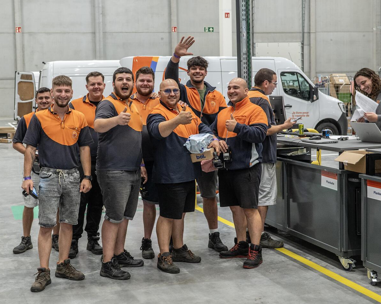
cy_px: 151
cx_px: 199
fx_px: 462
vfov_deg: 36.5
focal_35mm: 41
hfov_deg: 44.8
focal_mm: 36
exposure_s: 1/100
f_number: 4
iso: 2000
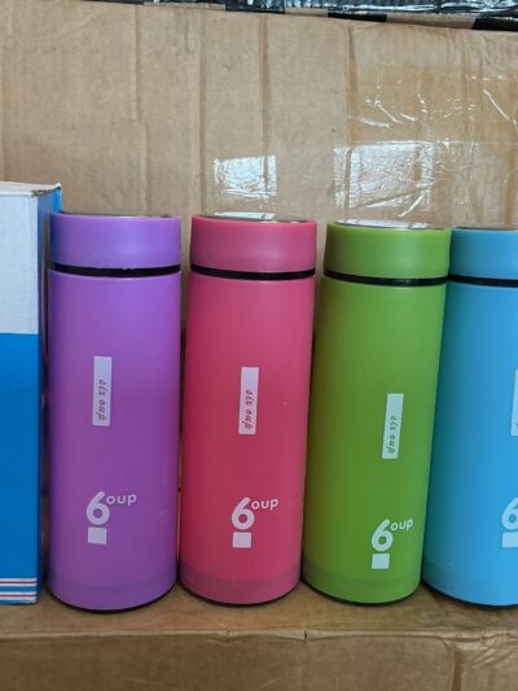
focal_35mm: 29
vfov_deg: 61.6
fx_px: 578
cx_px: 259
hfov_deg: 48.2
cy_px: 346
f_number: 1.8
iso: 40
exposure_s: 1/60
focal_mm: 3
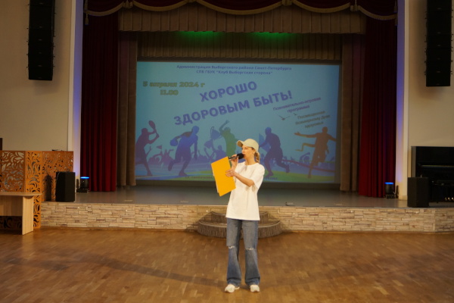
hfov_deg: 49.6
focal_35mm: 39
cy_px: 152
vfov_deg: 34.2
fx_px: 492
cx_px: 227
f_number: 4
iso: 640
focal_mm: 26
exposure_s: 1/60
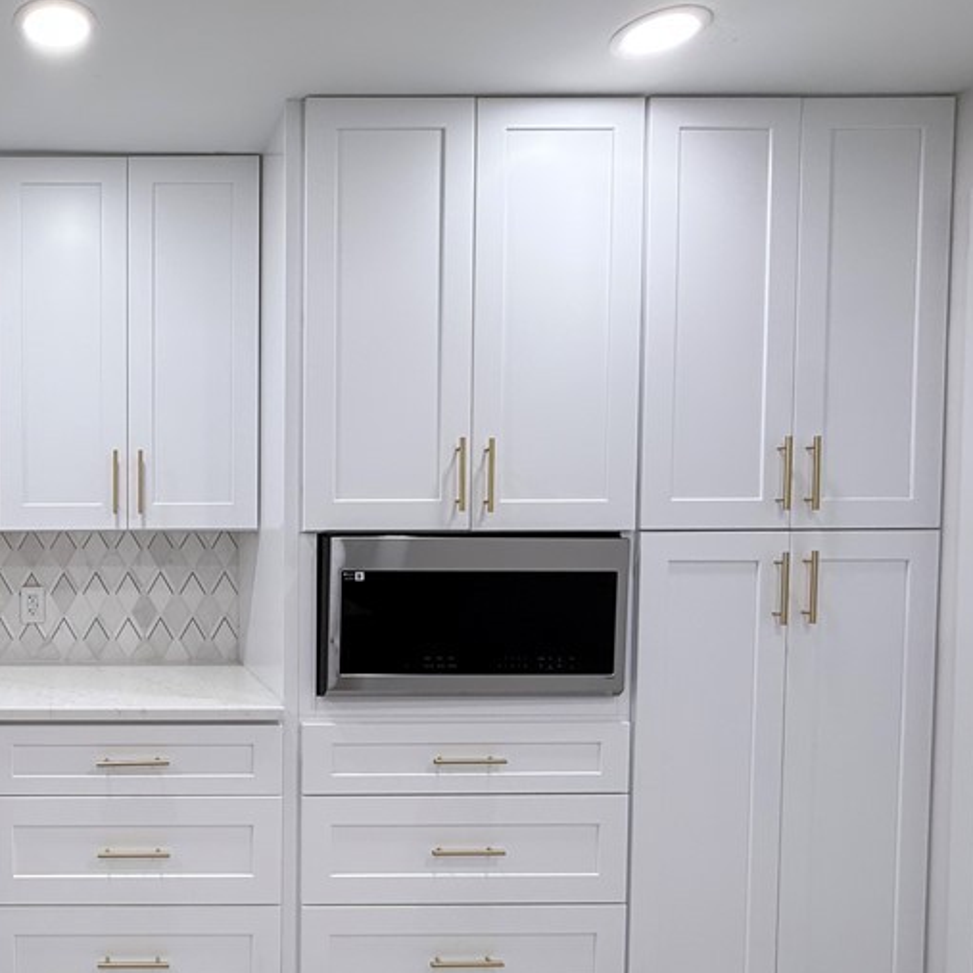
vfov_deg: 62.7
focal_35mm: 25
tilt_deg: -0.9
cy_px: 551
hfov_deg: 55.1
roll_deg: +0.0
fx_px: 795
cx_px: 106
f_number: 2.2
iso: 100
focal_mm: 2.22
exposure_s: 1/120
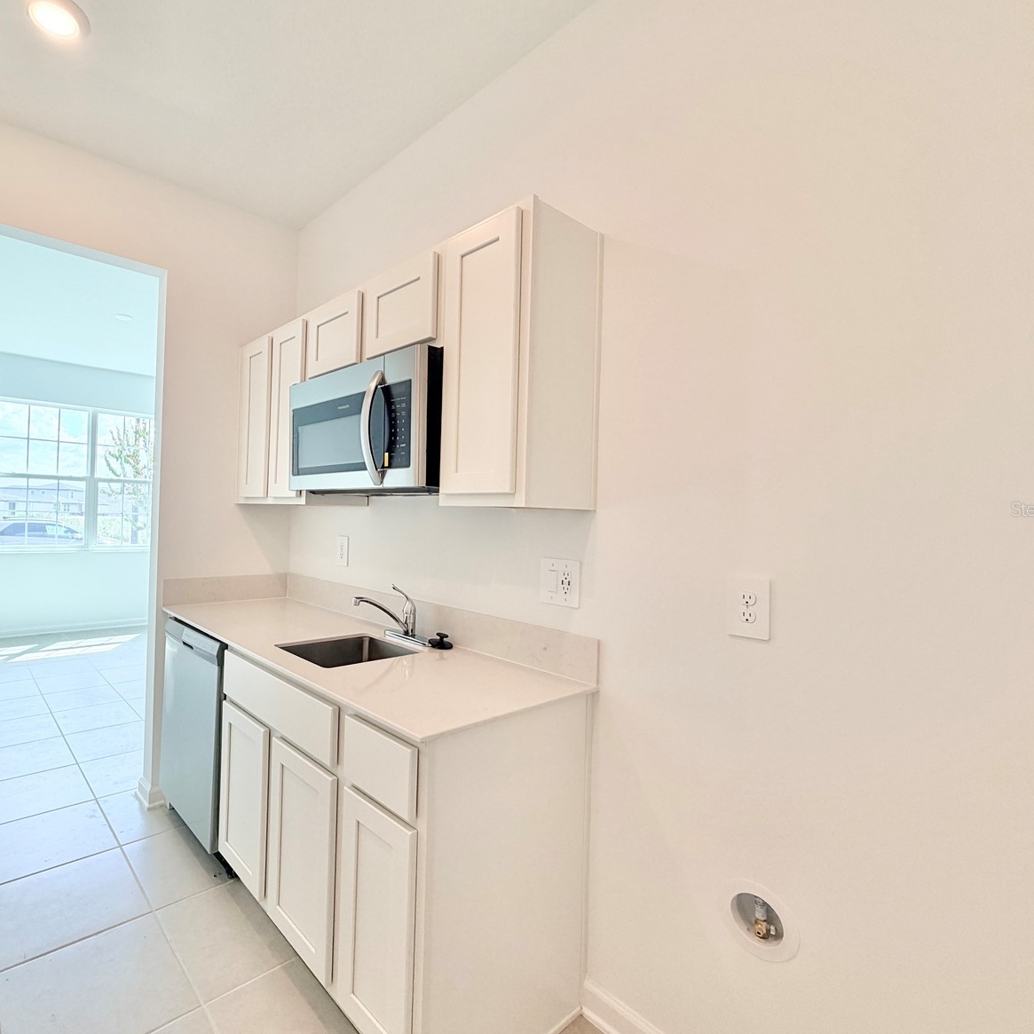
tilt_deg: +0.3
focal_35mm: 17
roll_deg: -2.0
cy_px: 509
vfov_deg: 84.0
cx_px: 385
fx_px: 575
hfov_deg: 82.3
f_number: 2.2
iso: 64
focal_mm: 2.22
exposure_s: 1/123
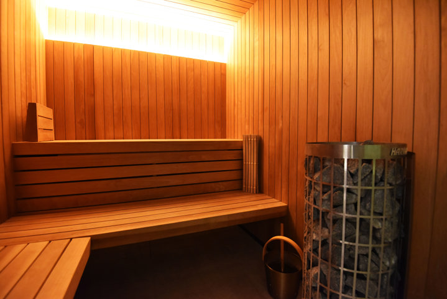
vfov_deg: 73.8
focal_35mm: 16
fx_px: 199
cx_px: 224
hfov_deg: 96.7
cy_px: 150
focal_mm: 16
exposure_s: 1/25
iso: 6400
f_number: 4
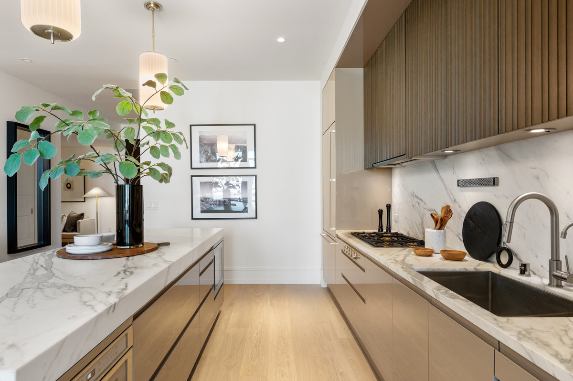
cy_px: 190
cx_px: 286
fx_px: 326
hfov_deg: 82.6
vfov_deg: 60.6
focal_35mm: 20
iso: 400
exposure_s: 1/10
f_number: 11
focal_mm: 20.5
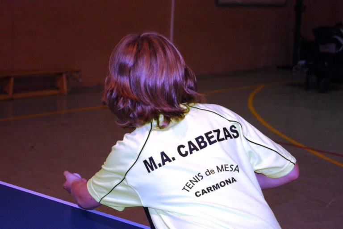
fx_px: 715
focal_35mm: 75
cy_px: 114
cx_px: 172
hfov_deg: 27.0
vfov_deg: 18.2
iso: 400
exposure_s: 1/80
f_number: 5.6
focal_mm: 50
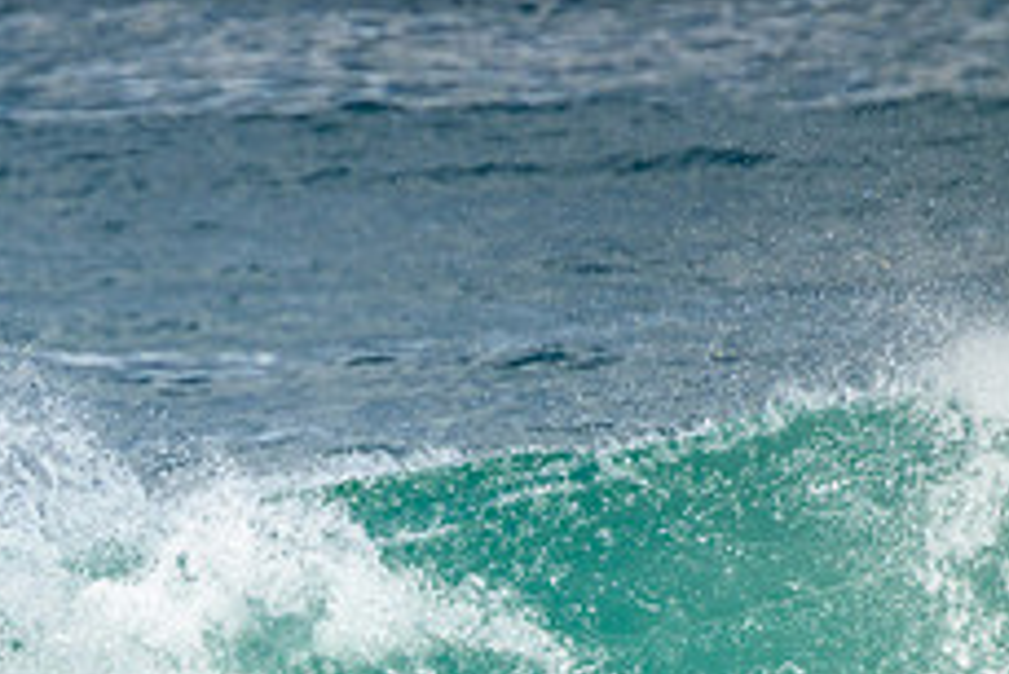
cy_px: 839
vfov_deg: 0.7
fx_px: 56874
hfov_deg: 1.0
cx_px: -203
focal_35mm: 2028
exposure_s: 1/2000
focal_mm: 800
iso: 900
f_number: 11
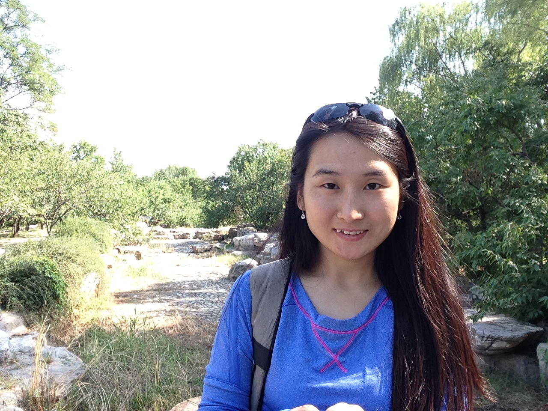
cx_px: 274
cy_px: 206
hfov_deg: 55.4
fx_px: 522
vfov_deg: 42.9
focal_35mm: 33
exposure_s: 1/250
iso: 50
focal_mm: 2.15
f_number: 2.4
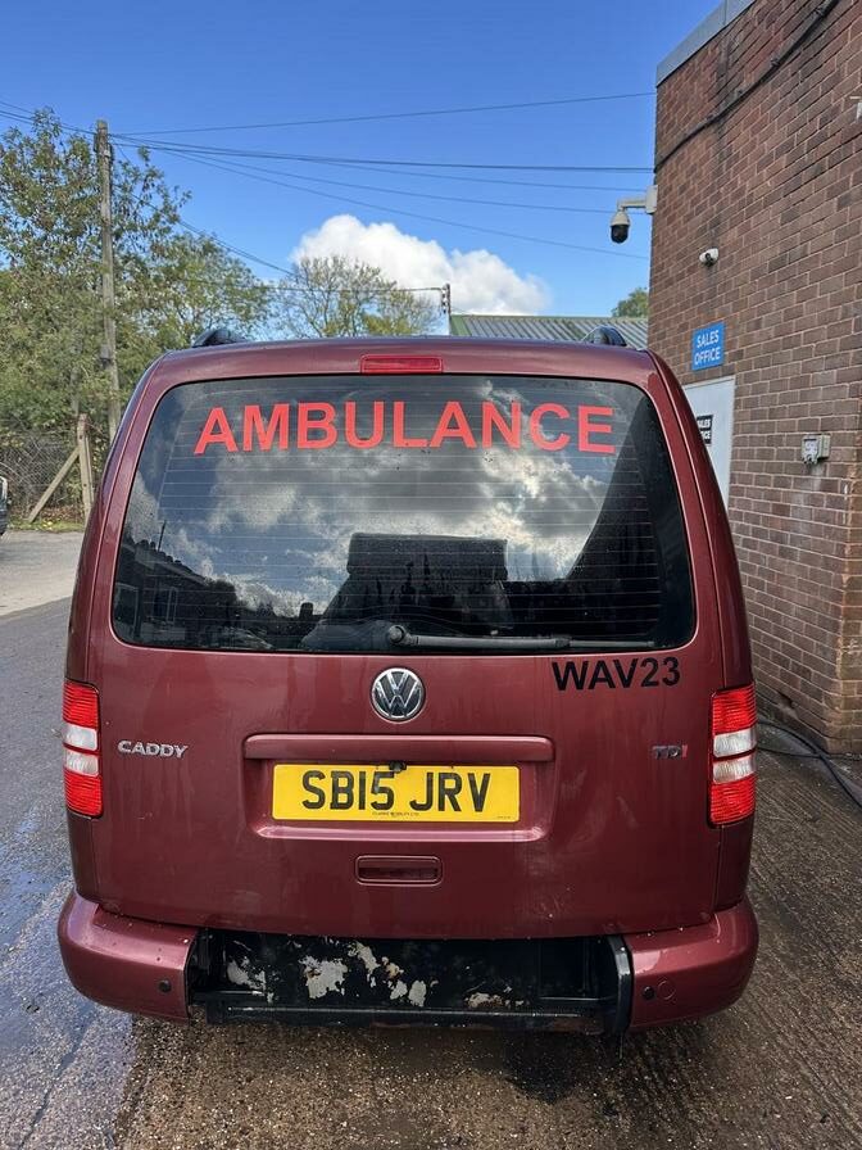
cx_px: 431
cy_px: 575
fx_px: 797
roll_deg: -0.7
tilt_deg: -8.2
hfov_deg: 56.8
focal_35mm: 24
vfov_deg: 71.6
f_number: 1.78
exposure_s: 1/1241
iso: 80
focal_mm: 6.86
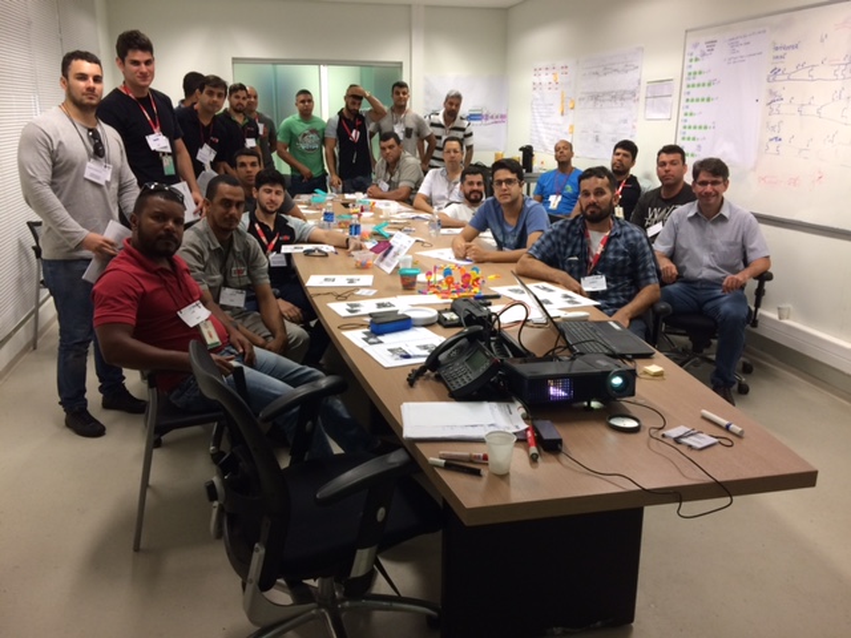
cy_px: 319
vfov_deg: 48.2
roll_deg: +0.3
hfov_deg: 61.7
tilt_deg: -17.8
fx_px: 713
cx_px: 426
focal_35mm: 29
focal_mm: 4.15
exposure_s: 1/30
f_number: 2.2
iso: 80
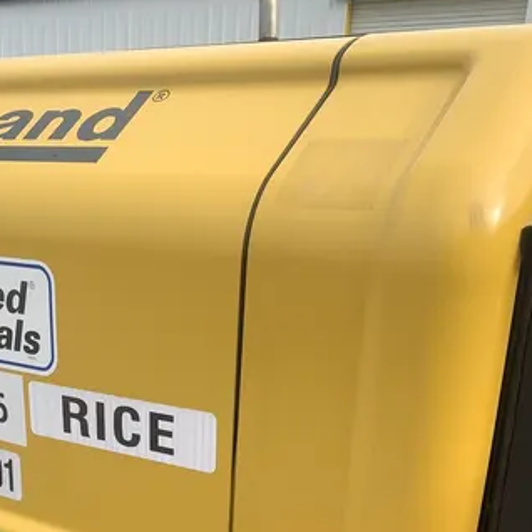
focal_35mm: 53
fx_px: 922
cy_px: 518
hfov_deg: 31.6
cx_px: 132
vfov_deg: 30.2
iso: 25
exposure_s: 1/802
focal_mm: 4.25
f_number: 1.8
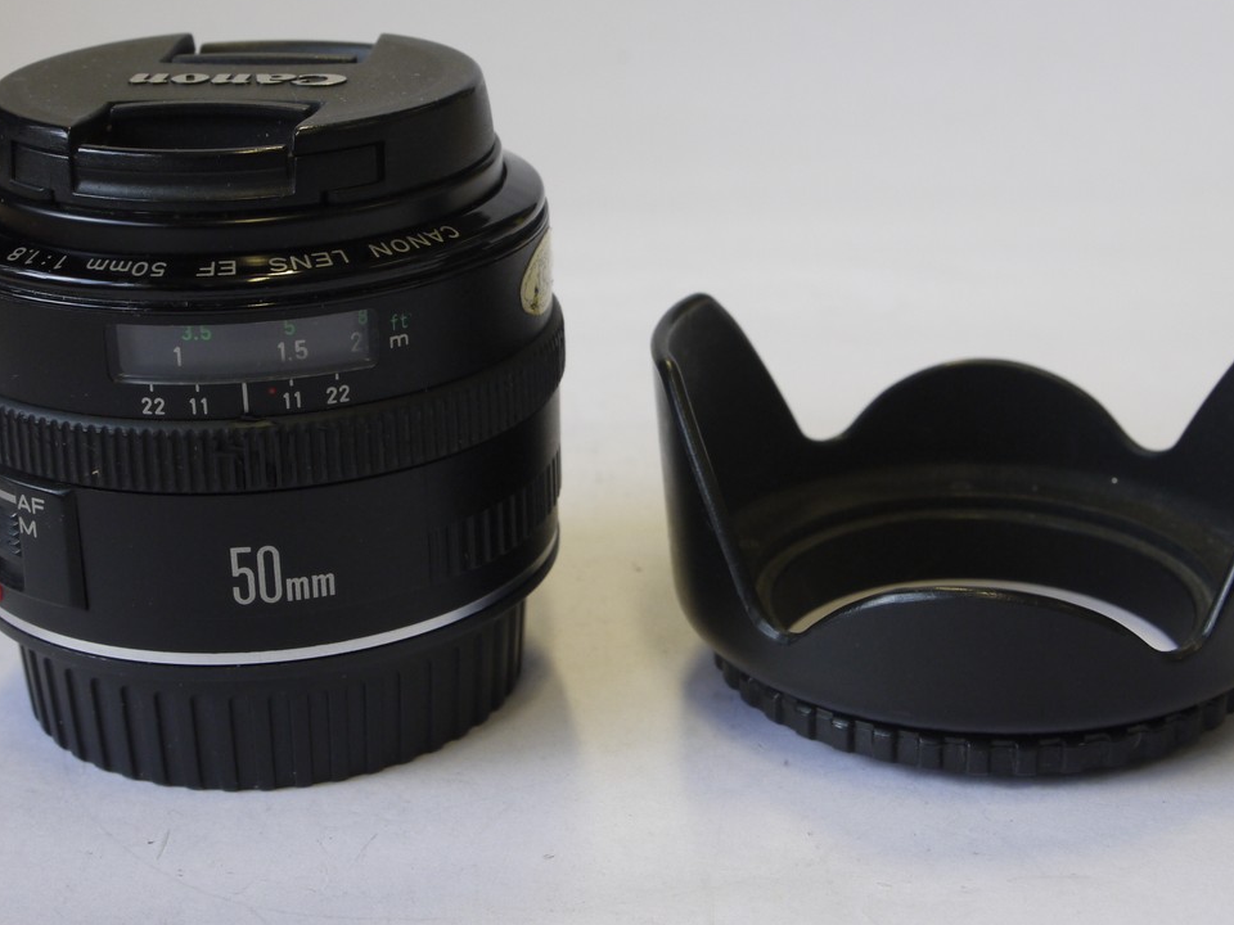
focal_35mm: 70
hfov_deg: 27.8
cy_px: 353
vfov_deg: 21.0
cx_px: 657
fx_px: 2495
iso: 400
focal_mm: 28
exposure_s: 1/25
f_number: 9
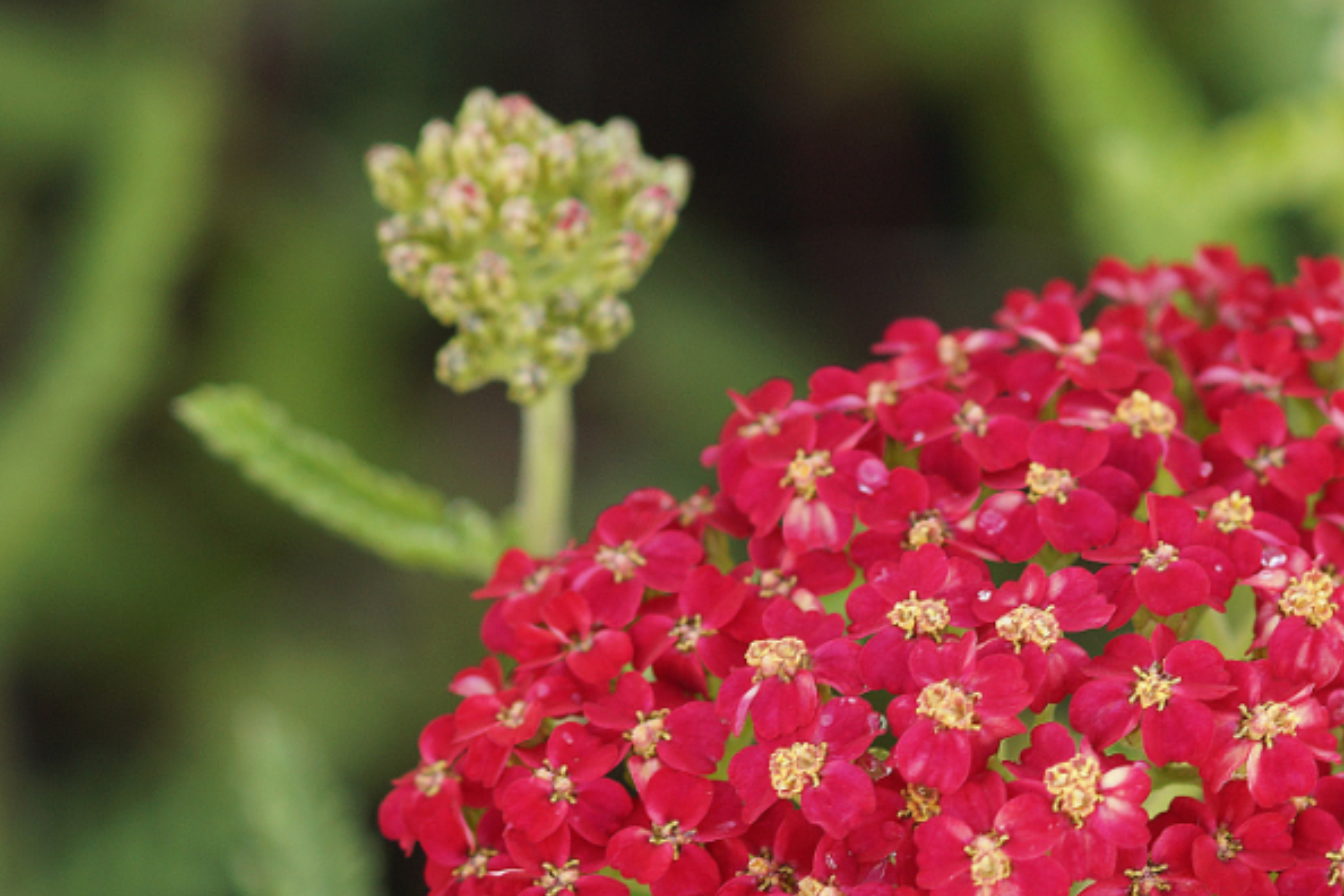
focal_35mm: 303
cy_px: 824
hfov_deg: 6.8
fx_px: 11311
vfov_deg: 4.5
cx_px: 948
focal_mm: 100
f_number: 4.5
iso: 200
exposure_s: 1/160
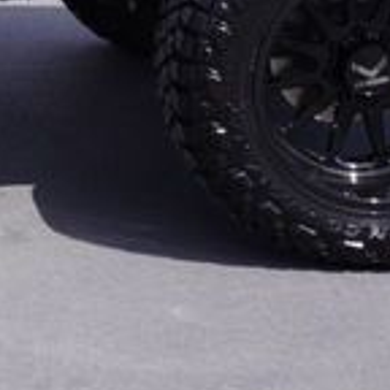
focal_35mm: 145
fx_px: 1848
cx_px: -358
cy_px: -160
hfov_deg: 11.1
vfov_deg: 11.6
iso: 100
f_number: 8
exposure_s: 1/200
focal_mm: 16
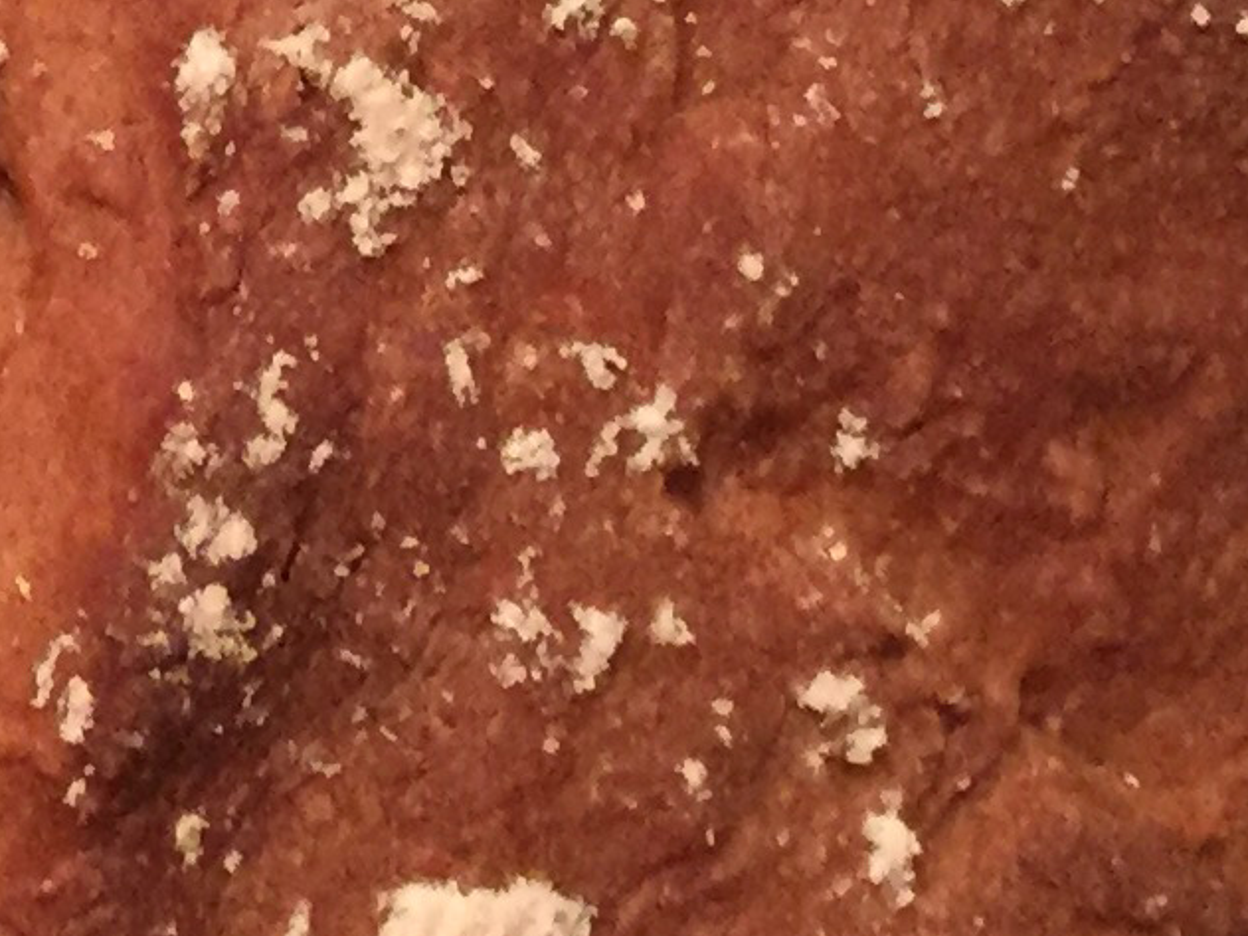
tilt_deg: -46.4
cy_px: -190
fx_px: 5407
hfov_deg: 12.8
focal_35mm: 150
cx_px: -295
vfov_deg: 9.7
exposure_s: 1/17
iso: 250
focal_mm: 4.15
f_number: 2.2
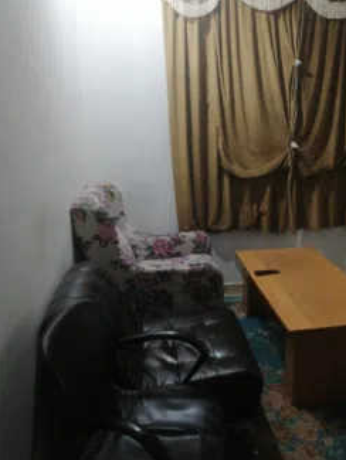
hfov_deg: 43.9
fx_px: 426
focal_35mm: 32
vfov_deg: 56.6
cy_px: 202
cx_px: 210
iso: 500
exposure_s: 1/50
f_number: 1.8
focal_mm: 3.96
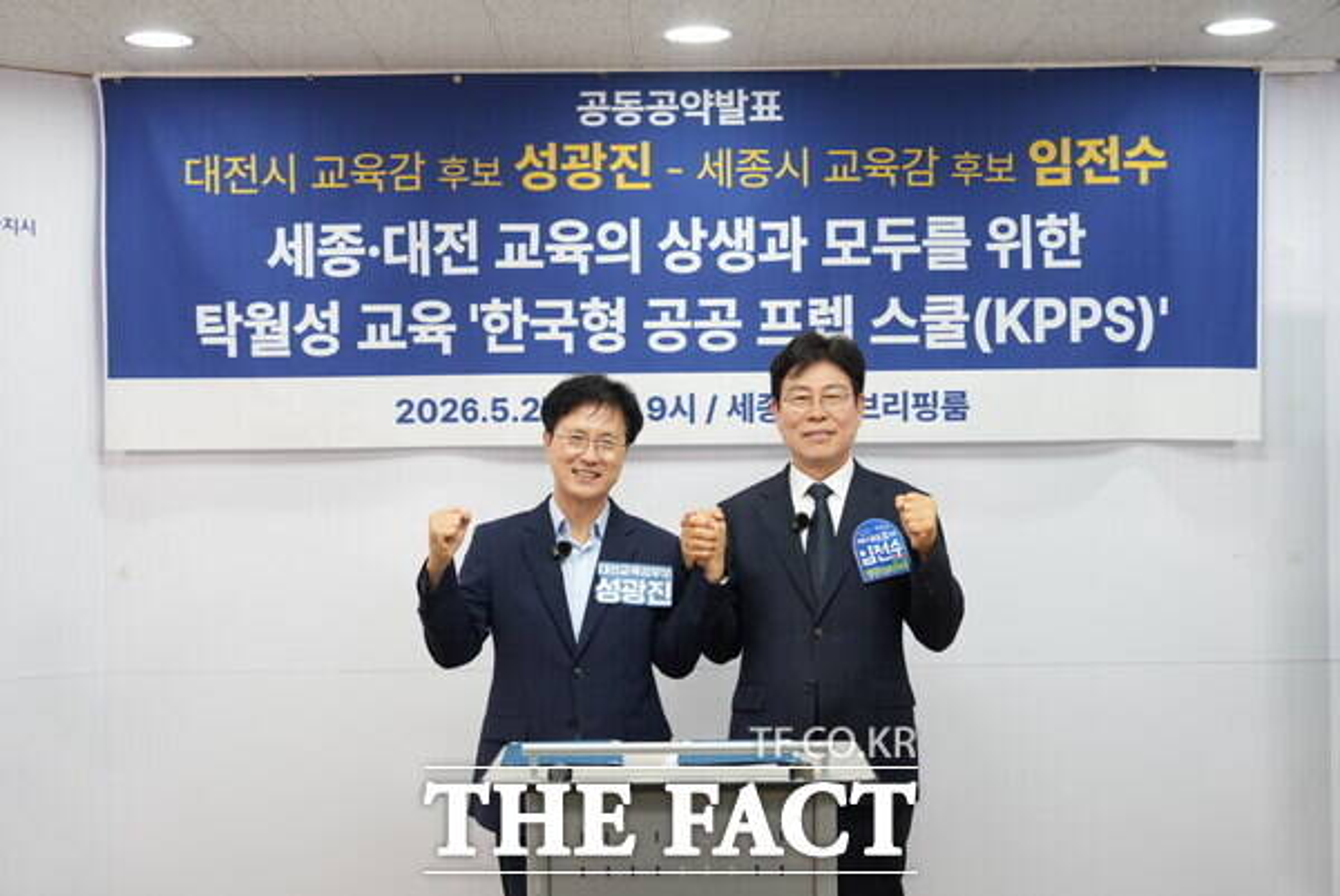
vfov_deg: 26.0
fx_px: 1937
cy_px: 448
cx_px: 670
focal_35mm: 52
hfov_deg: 38.2
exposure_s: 1/125
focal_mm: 52
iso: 250
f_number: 2.8
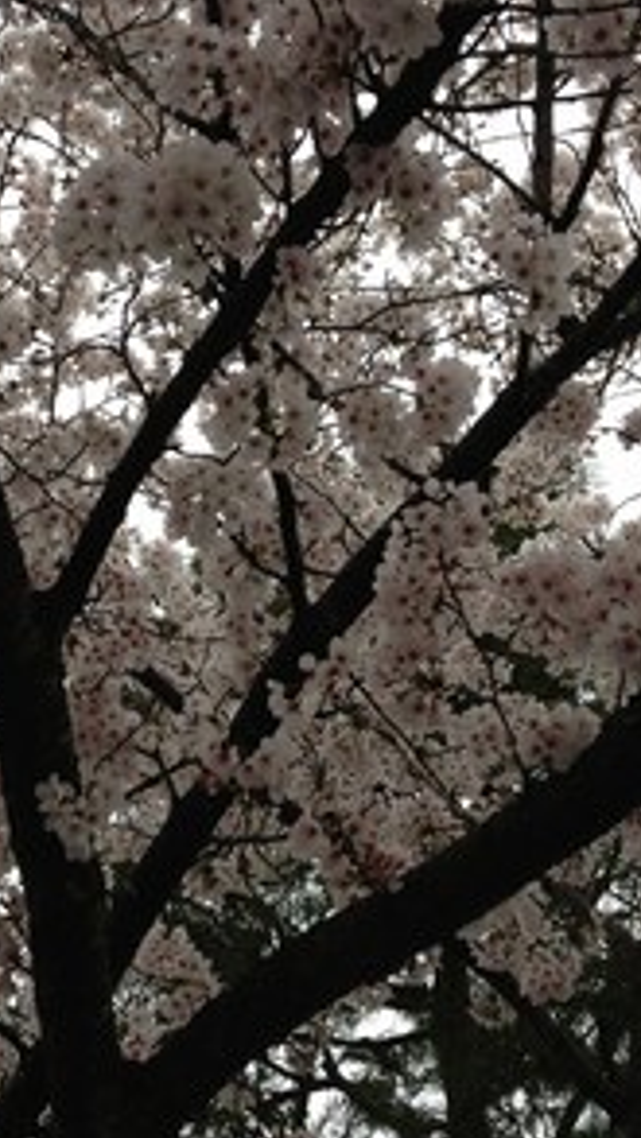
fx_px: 1962
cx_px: 167
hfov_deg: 18.4
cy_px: 689
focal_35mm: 65
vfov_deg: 32.2
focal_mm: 4.28
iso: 80
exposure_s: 1/120
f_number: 2.4
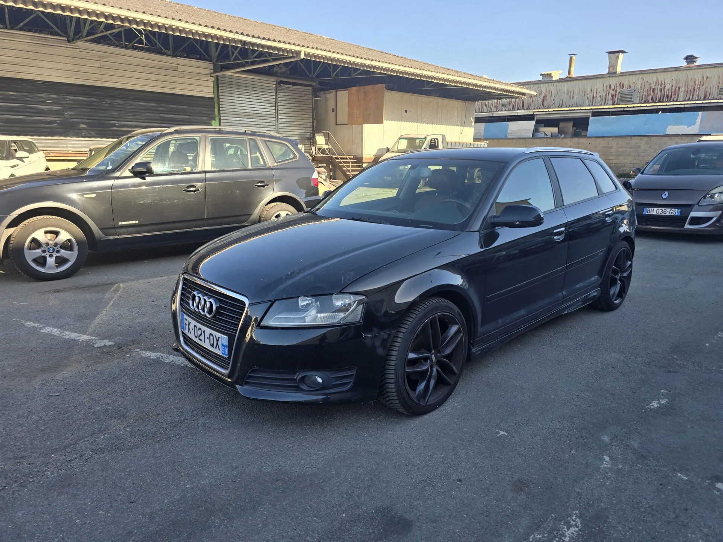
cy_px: 271
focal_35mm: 23
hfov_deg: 73.9
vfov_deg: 58.9
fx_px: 480
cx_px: 362
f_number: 1.7
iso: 12
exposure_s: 1/278
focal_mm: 6.3
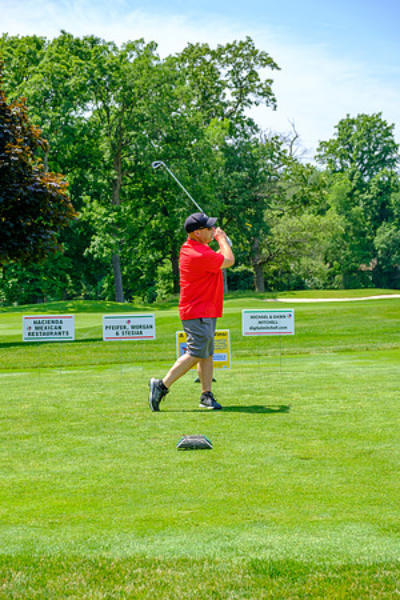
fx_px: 1017
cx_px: 200
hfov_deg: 22.3
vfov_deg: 32.9
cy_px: 300
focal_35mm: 61
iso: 200
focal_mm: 40.7
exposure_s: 1/500
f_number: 5
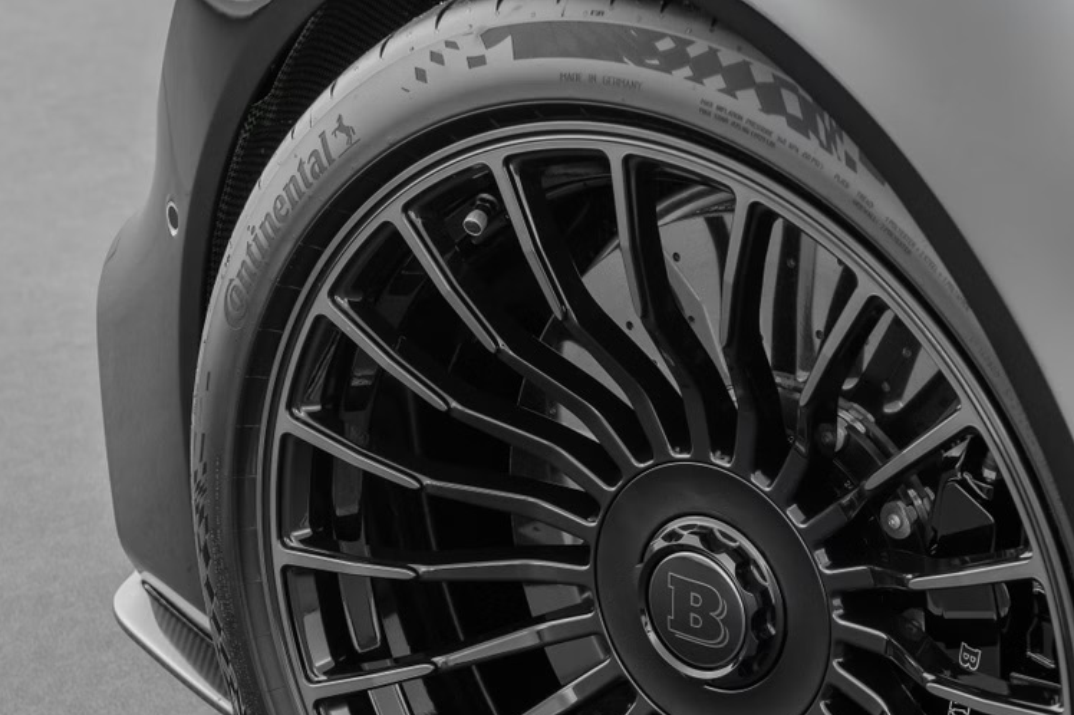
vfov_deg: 10.5
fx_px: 3876
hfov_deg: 15.7
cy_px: 579
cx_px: 813
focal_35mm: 130
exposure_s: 1/100
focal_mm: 60
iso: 500
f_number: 6.3
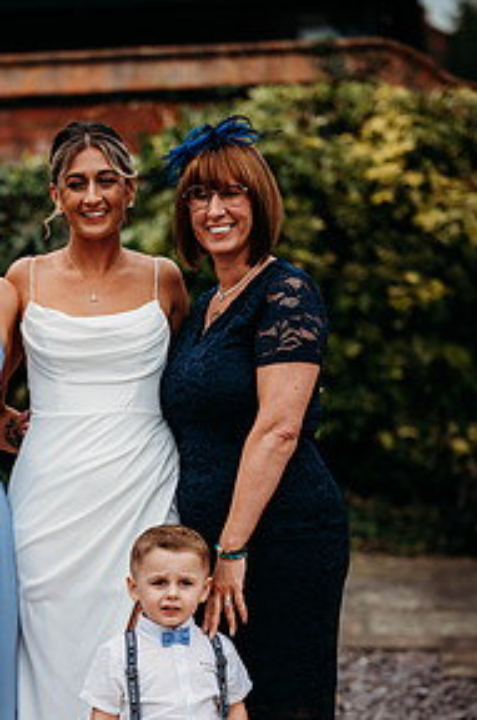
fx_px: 2653
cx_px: 109
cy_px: 505
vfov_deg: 15.4
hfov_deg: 10.3
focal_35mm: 133
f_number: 2.2
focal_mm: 85
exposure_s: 1/1600
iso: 100
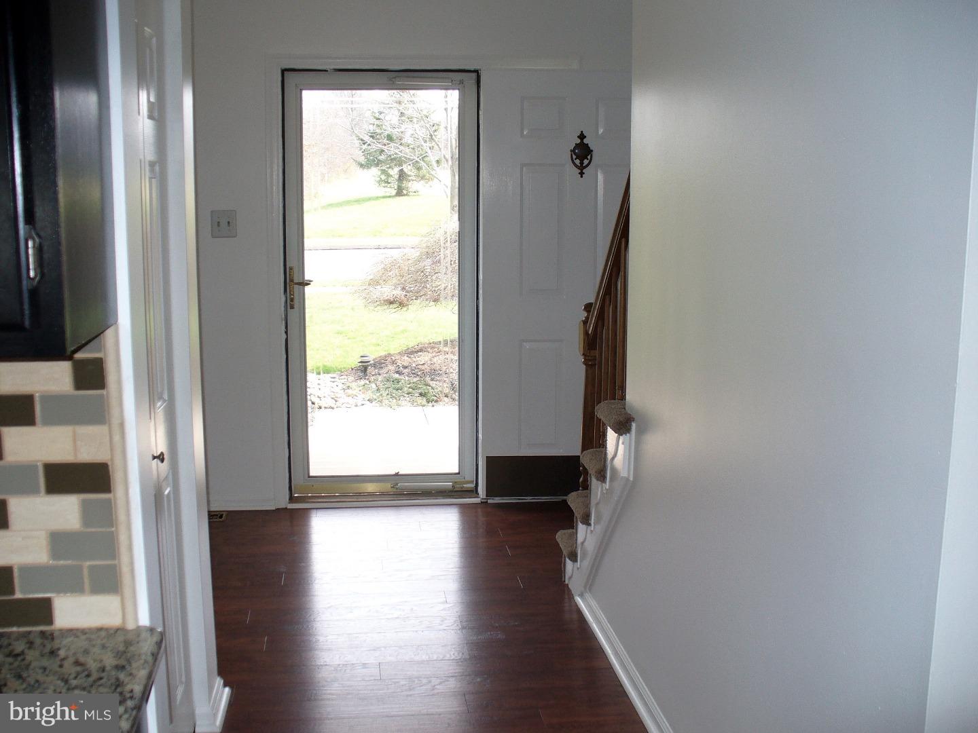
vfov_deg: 38.7
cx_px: 489
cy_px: 366
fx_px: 1045
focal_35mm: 37
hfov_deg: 50.1
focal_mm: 6.1
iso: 80
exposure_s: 1/80
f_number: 2.8
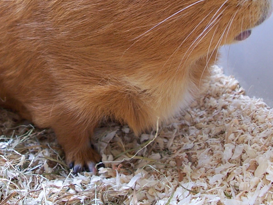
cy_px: 27
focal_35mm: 66
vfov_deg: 21.8
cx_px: 86
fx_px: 520
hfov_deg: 29.2
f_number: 2.8
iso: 100
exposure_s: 1/30
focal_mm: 6
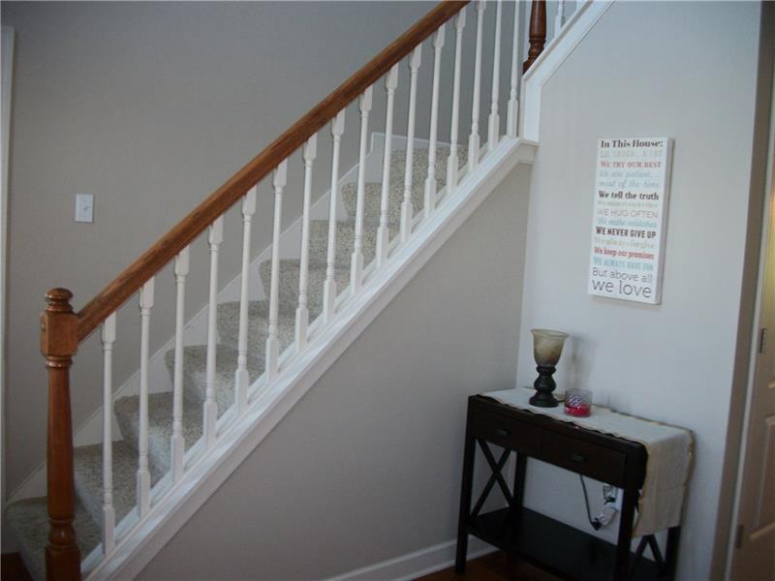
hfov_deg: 56.8
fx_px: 716
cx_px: 388
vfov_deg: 44.2
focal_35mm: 32
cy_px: 290
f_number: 2.9
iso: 160
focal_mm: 5.7
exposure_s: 1/30
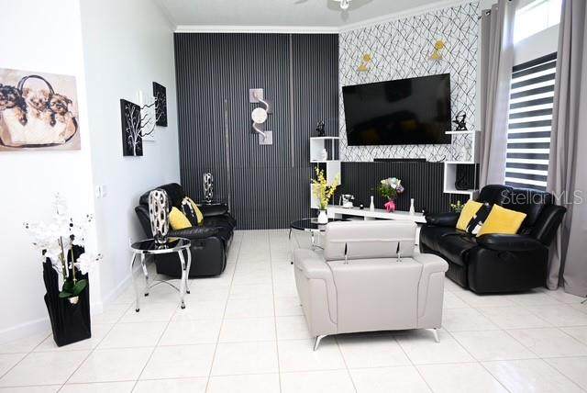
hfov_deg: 73.7
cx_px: 294
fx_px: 392
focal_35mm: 24
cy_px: 196
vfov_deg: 53.2
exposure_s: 1/60
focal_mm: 16
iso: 500
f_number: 3.5
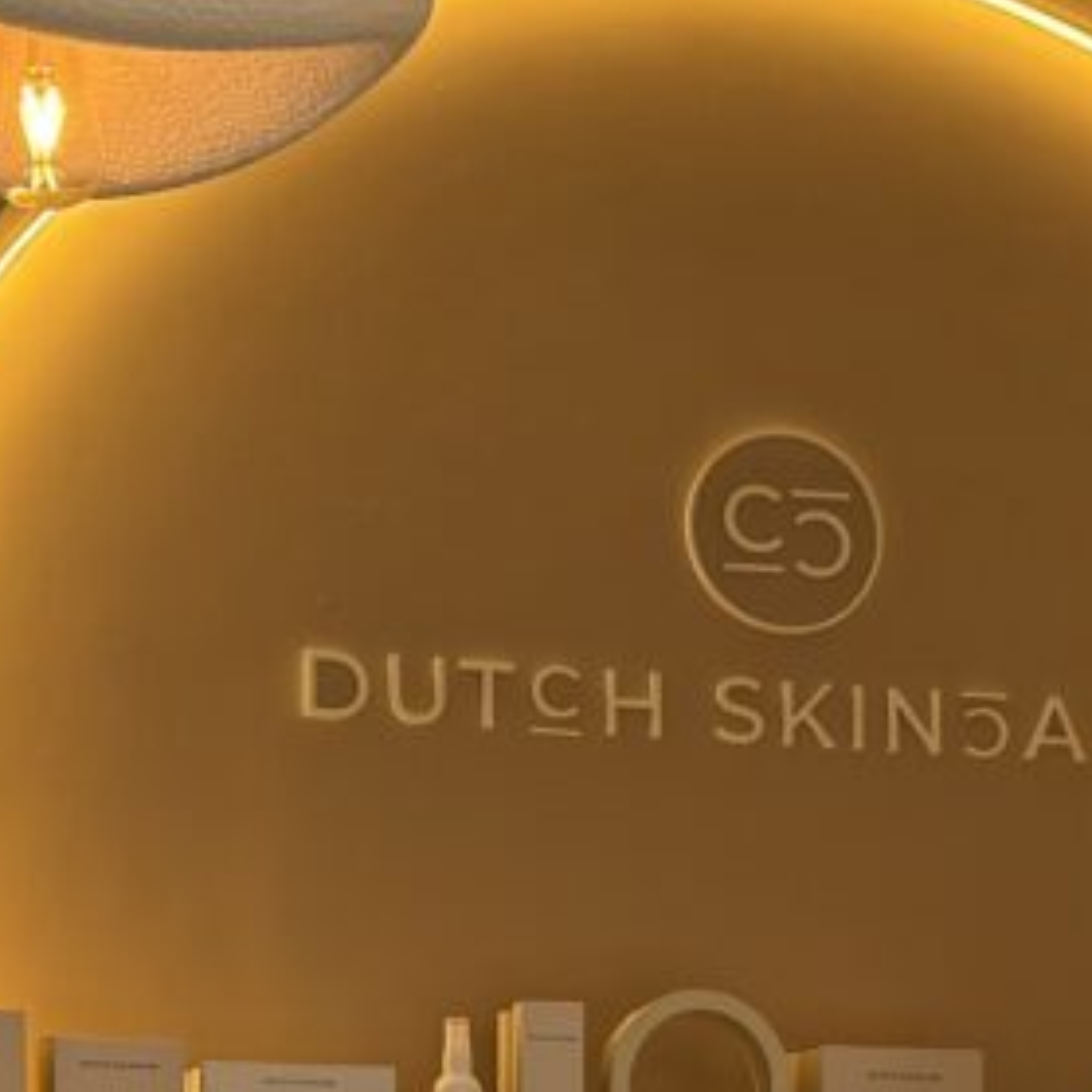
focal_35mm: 130
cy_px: 1687
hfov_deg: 13.2
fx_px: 4640
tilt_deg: +0.9
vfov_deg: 12.7
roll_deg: +1.9
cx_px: 1215
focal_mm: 6.76
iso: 80
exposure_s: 1/130
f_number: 1.78
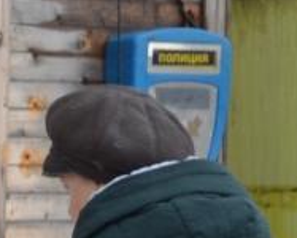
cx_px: -365
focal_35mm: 262
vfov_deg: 5.9
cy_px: 259
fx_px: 2305
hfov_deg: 7.0
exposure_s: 1/80
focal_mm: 34
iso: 100
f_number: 5
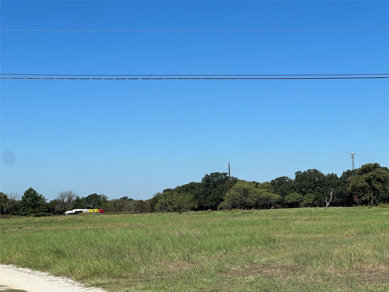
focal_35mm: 77
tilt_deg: +3.6
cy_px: 146
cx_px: 194
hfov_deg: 25.3
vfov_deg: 19.1
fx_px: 865
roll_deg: -0.9
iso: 32
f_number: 2.8
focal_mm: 9
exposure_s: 1/1340
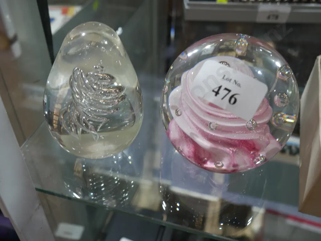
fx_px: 315
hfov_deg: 53.9
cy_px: 120
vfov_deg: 41.8
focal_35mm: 34
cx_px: 160
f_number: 4
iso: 320
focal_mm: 17
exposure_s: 1/60
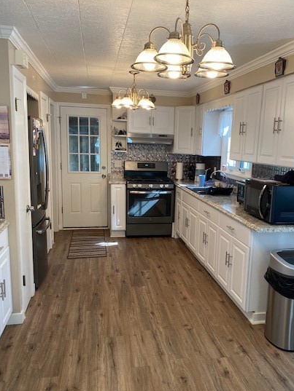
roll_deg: -1.6
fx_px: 351
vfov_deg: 58.2
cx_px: 173
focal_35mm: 31
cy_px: 213
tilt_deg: -10.4
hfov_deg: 45.3
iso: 125
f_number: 1.8
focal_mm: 4.25
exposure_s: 1/120
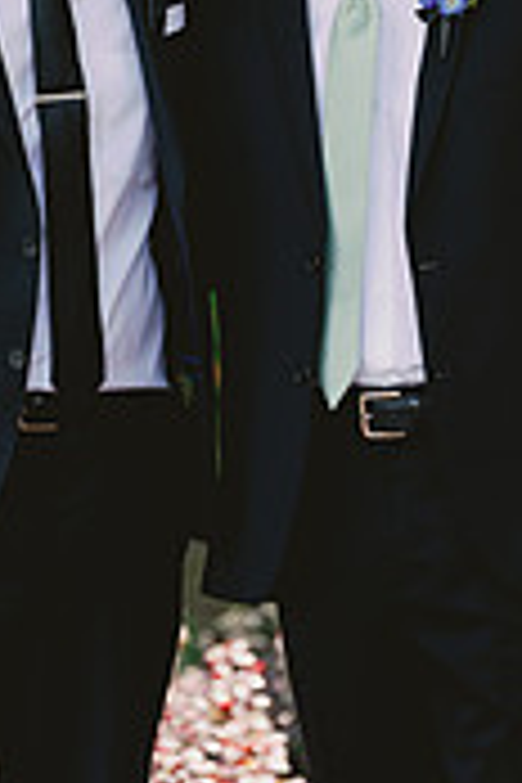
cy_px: 140
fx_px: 9787
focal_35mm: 450
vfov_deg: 4.6
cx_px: 266
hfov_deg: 3.1
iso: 400
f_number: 4.5
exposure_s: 1/400
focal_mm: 174
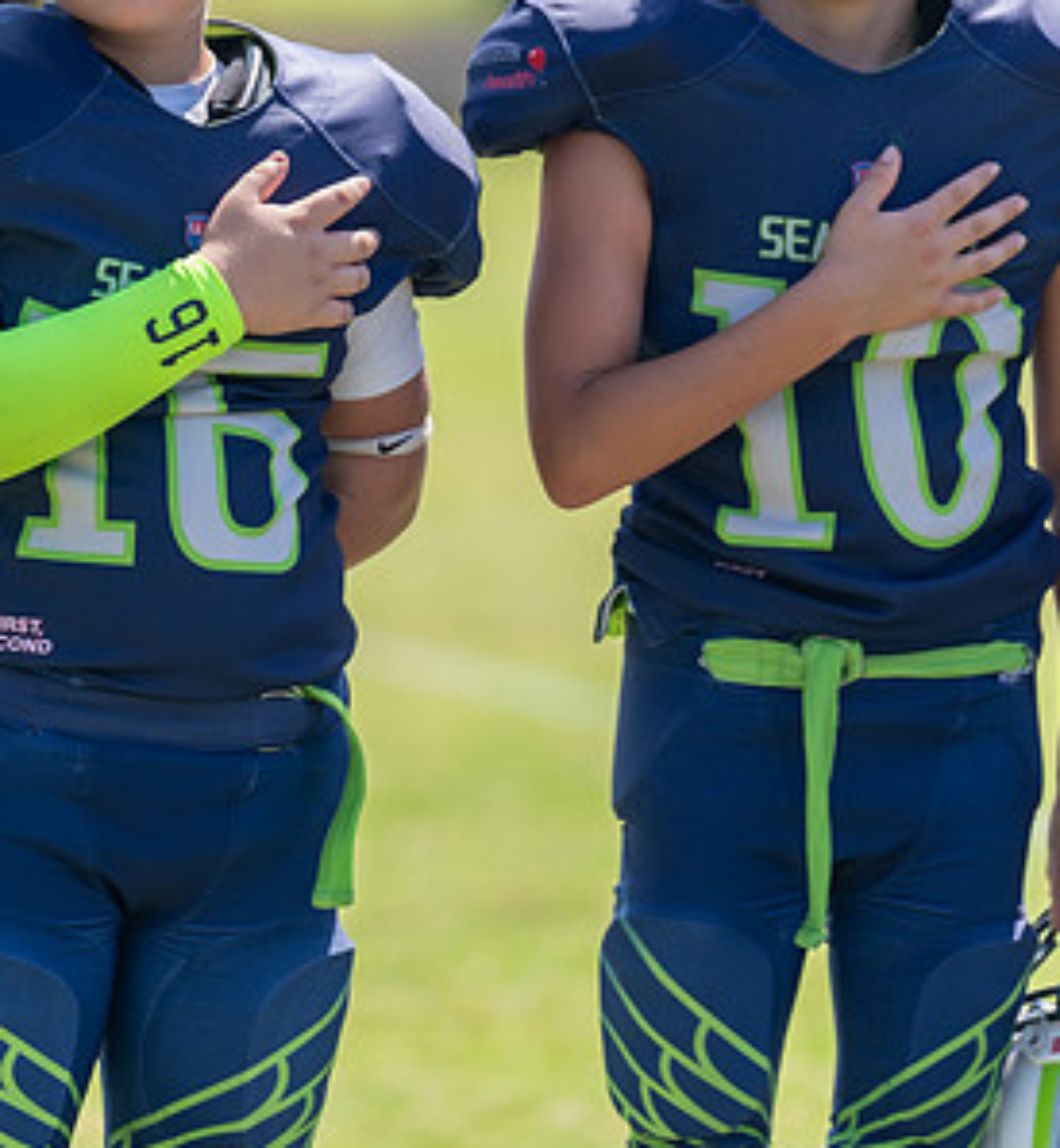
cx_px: 103
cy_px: 252
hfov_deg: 4.1
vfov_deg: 4.4
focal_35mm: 413
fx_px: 14919
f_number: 2.8
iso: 100
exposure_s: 1/800
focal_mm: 194
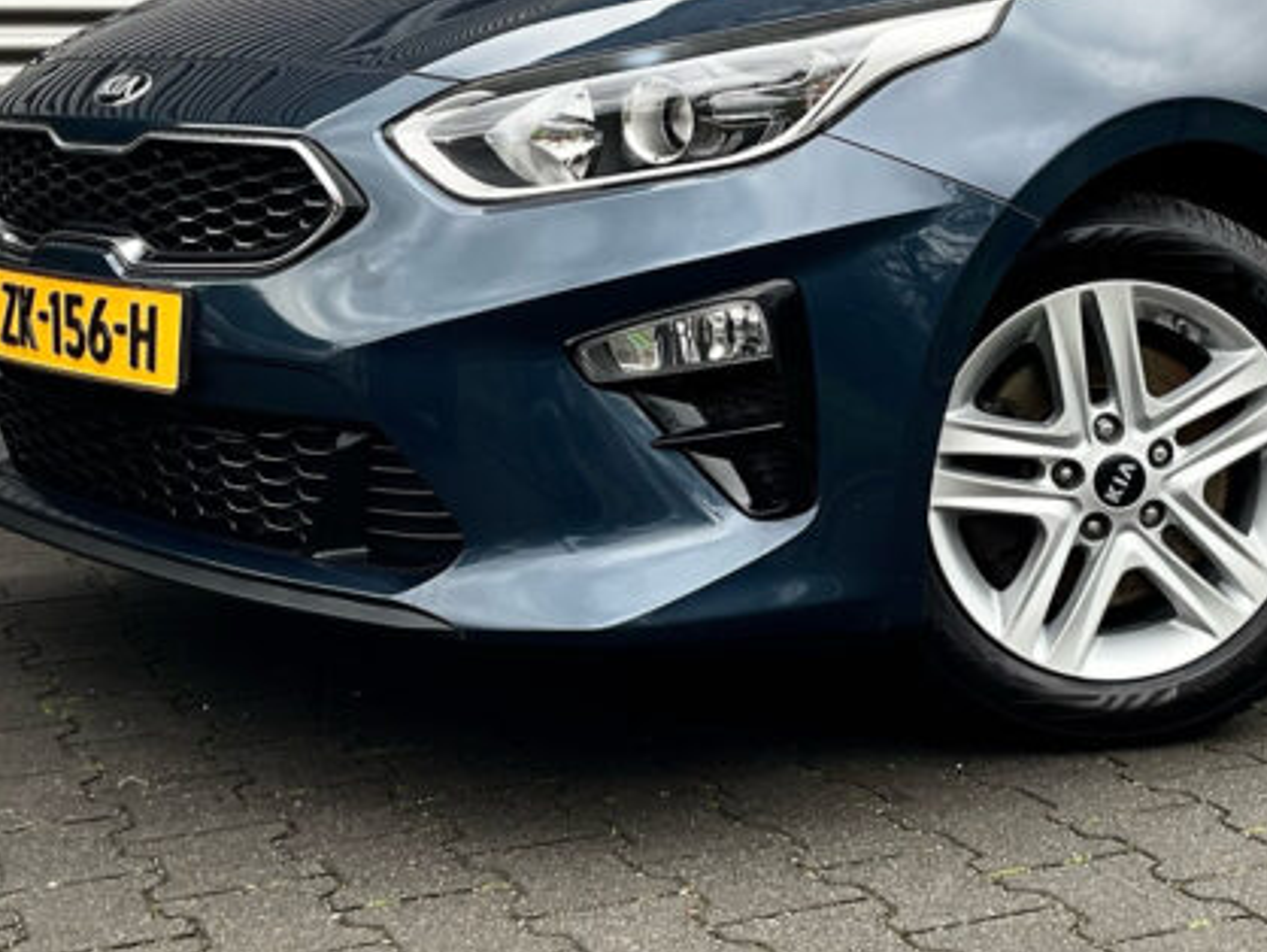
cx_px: 943
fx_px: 2600
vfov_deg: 20.7
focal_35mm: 71
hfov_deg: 27.0
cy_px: 300
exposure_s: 1/100
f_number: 1.8
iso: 20
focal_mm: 3
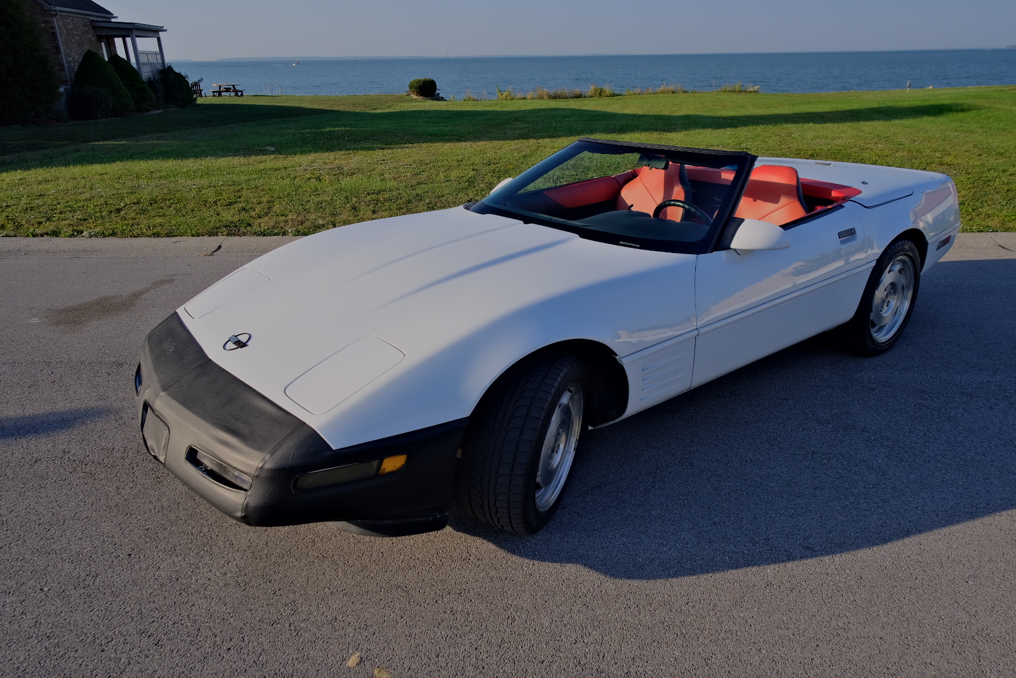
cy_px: 339
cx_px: 508
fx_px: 677
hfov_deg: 73.7
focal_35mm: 24
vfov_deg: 53.1
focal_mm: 16
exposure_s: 1/1000
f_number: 5.6
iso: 640
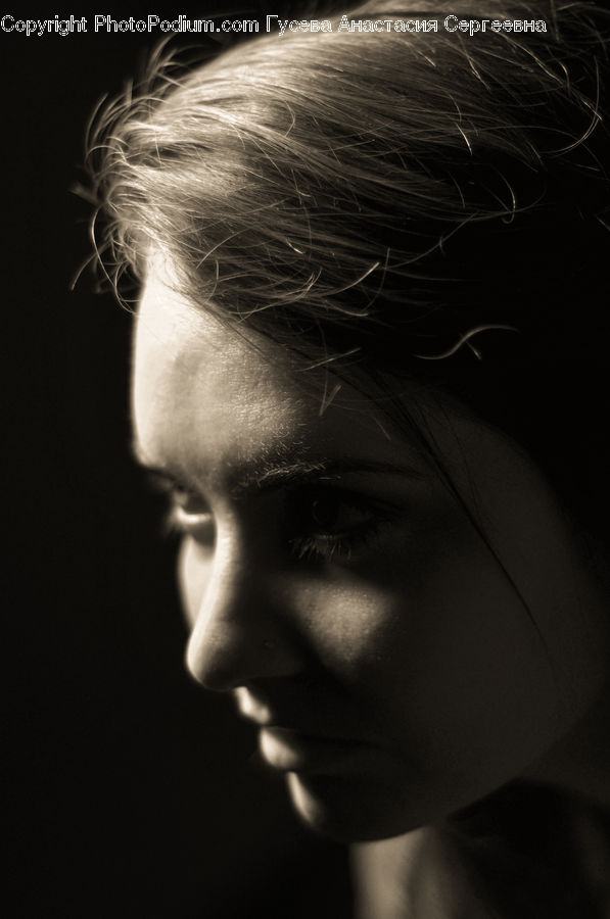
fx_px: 1913
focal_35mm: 75
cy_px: 460
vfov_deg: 27.0
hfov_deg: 18.1
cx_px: 305
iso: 100
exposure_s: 1/400
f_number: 1.8
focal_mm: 50
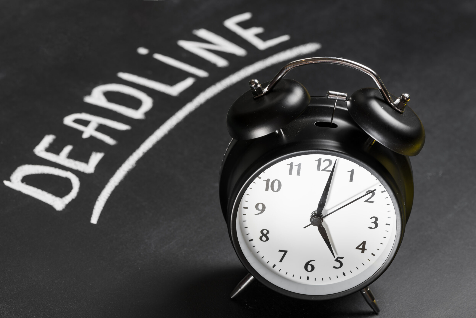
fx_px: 1389
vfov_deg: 13.1
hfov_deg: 19.4
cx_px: 238
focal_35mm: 105
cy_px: 159
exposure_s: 1/160
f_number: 11
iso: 100
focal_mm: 105
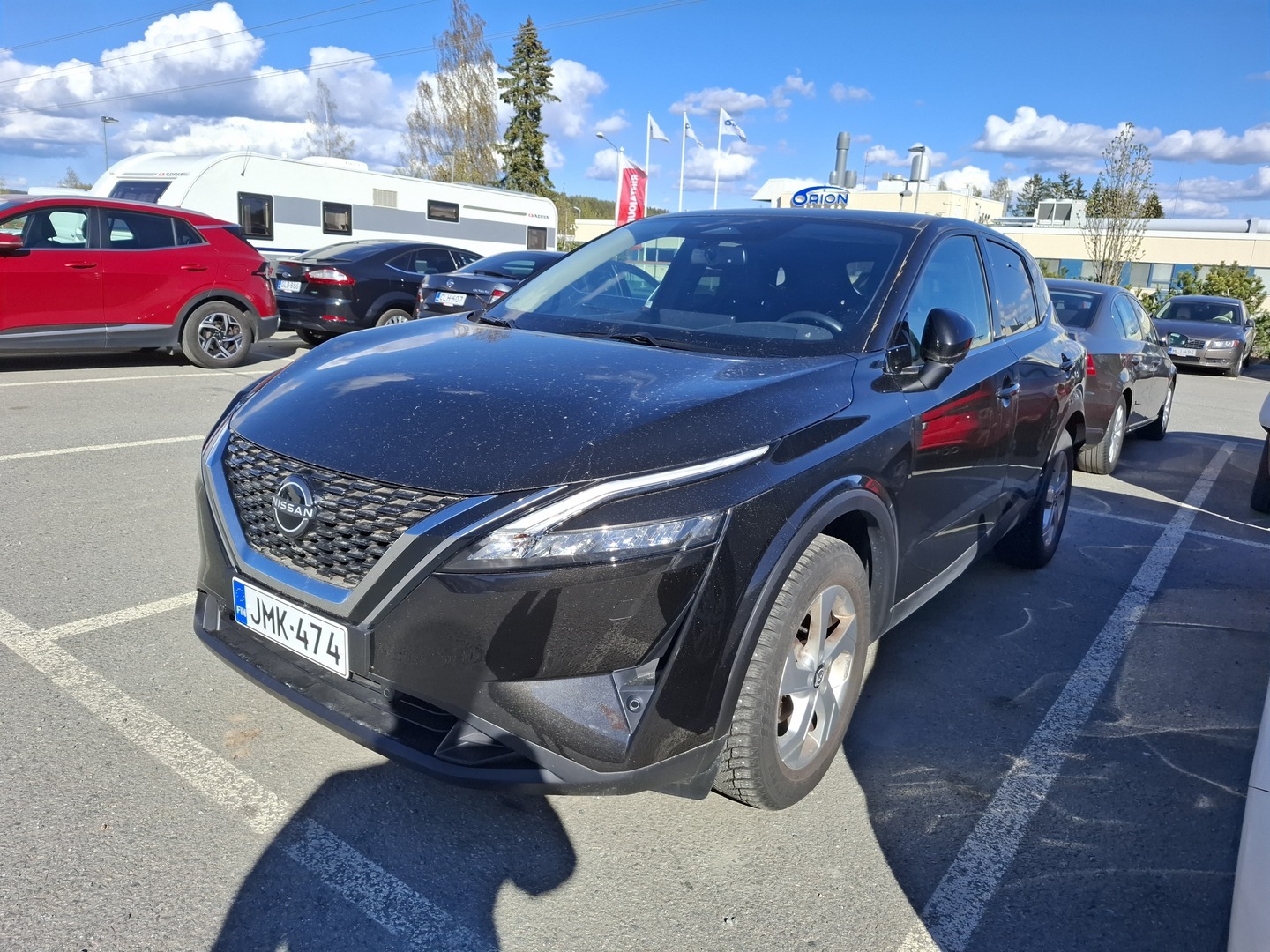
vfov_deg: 58.9
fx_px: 844
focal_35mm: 23
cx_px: 635
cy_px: 476
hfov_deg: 73.9
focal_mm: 5.54
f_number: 1.8
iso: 50
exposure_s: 1/2222
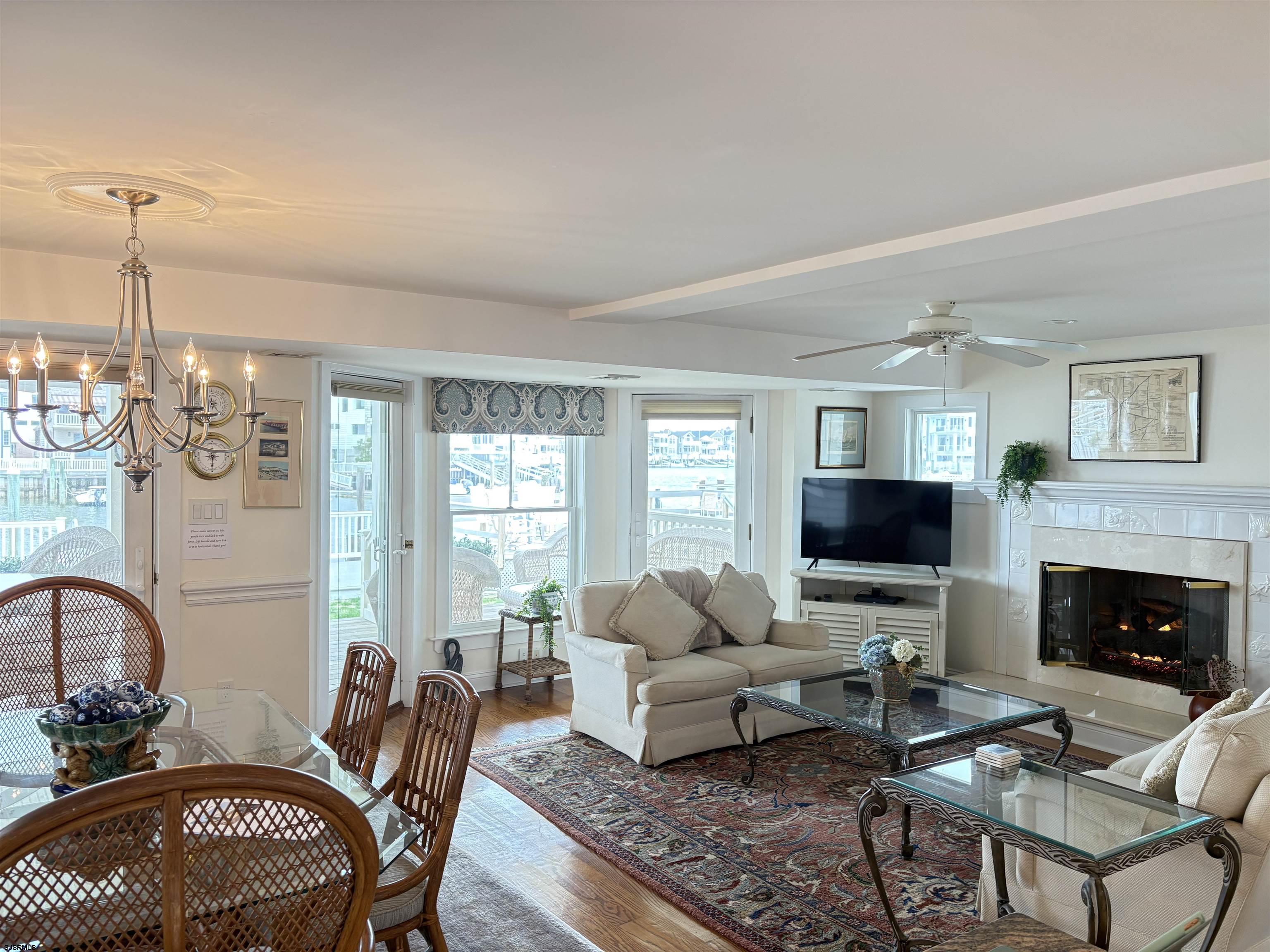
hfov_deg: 67.3
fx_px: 954
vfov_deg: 53.1
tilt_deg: -1.6
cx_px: 635
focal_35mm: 26
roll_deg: -0.2
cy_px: 476
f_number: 1.6
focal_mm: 5.96
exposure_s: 1/60
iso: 125
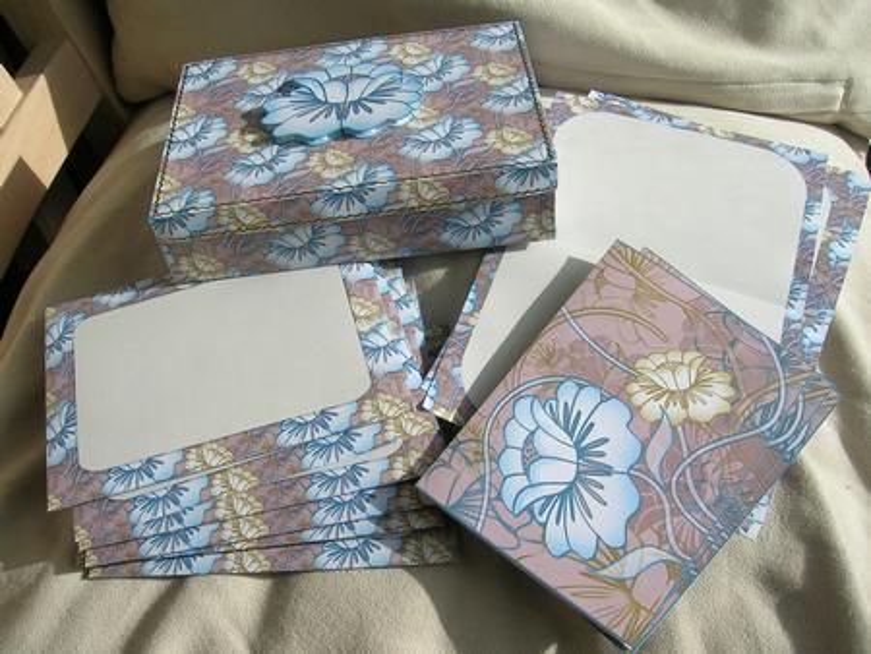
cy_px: 327
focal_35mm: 35
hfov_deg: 52.6
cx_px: 436
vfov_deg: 40.7
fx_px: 881
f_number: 4.8
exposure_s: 1/296
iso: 50
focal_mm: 5.4
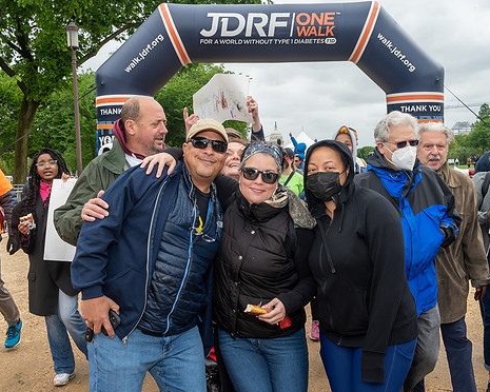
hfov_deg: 45.7
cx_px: 266
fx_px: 580
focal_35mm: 40
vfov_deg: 37.3
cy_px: 207
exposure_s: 1/250
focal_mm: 18
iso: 200
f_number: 9
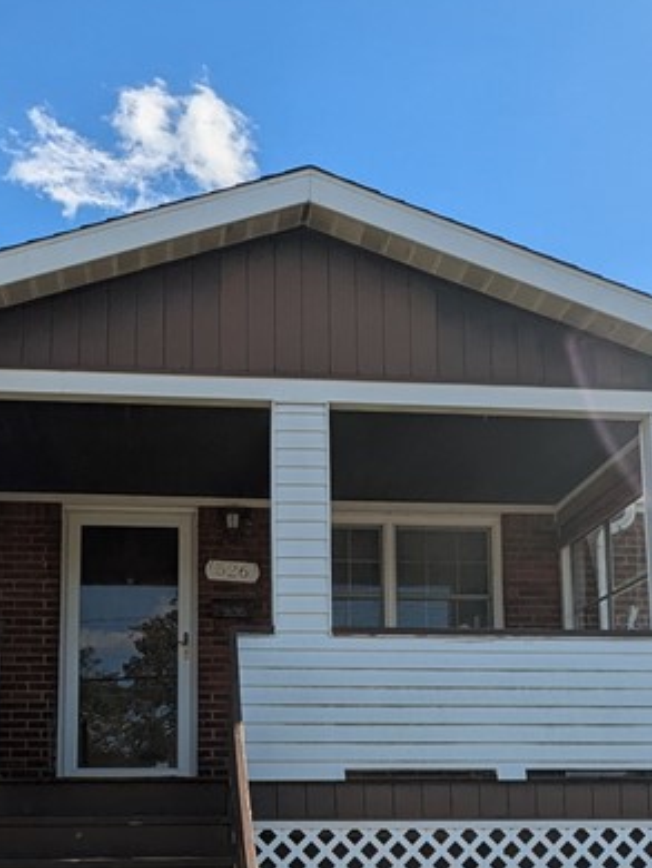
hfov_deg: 34.3
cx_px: 285
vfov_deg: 42.9
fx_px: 1054
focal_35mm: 42
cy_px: 685
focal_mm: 2.35
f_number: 2.2
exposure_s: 1/1290
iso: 38
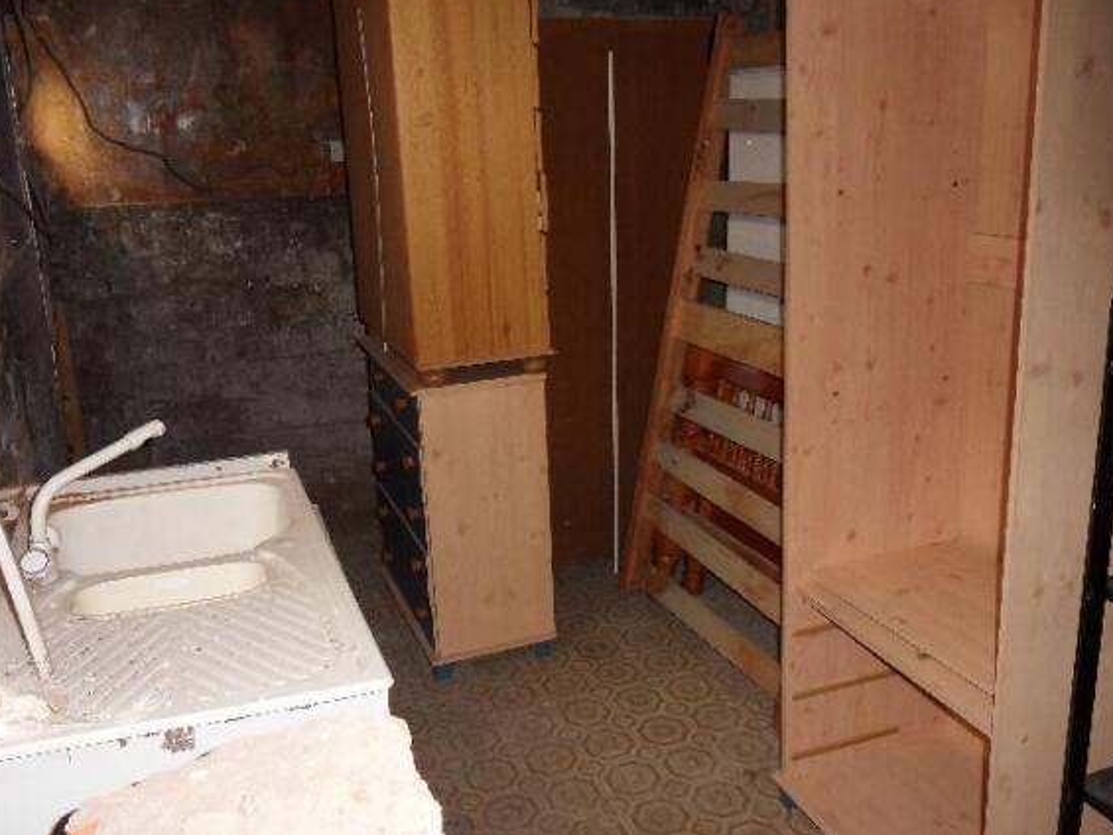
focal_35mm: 33
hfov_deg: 55.3
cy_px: 411
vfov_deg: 43.0
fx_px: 1061
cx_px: 562
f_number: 3.7
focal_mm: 5.6
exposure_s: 1/30
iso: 200
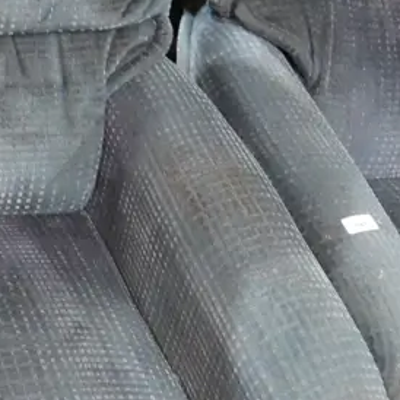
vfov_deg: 17.6
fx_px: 1294
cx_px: 69
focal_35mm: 99
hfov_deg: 17.4
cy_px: 181
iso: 2000
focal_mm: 15
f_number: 3.6
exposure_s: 1/60
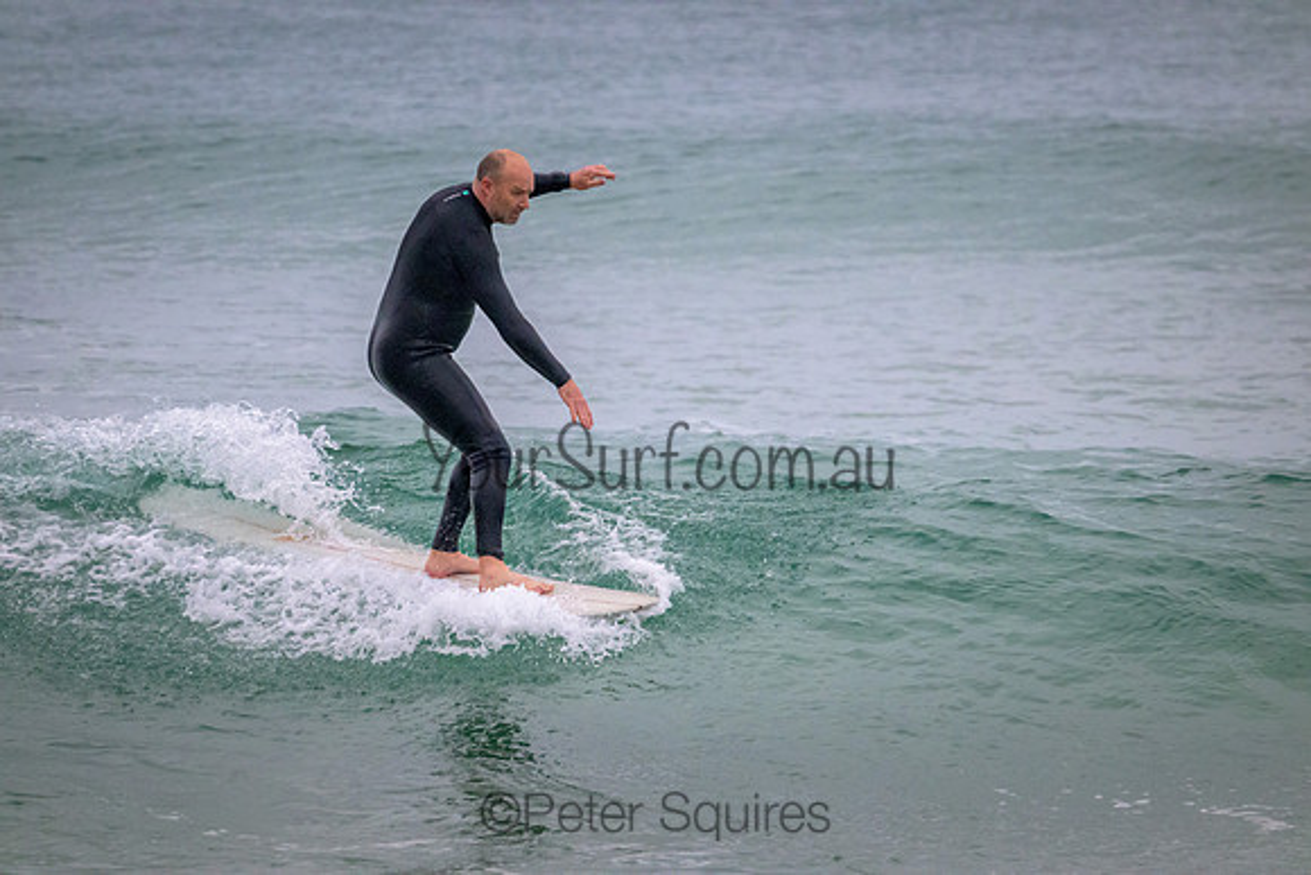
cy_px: 438
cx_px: 656
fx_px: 22218
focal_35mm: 610
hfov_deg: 3.4
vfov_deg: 2.3
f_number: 11
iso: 7200
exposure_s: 1/1250
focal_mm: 610
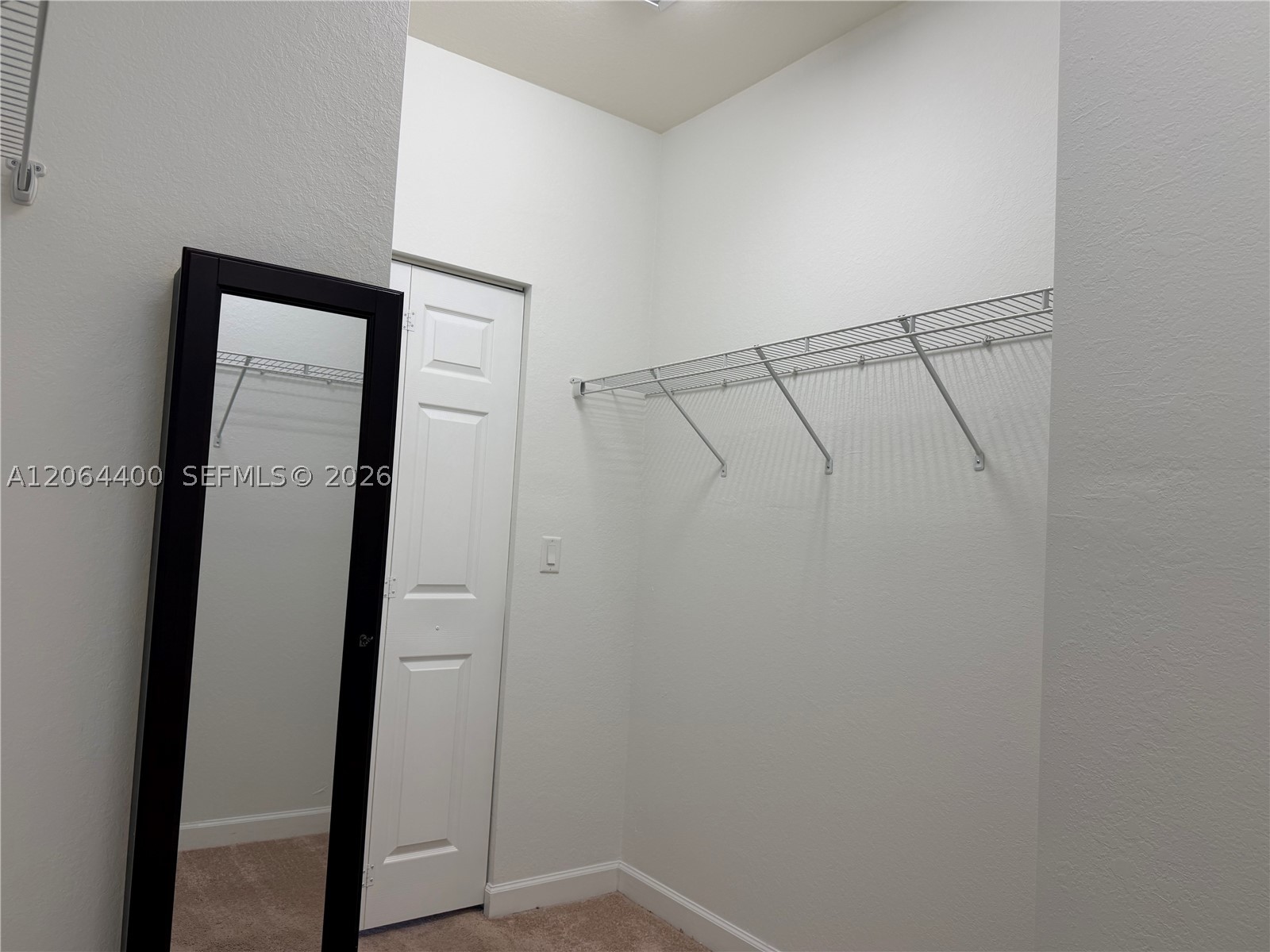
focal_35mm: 24
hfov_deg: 71.6
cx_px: 635
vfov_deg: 56.8
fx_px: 881
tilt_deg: +3.4
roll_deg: -3.3
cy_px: 476
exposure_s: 1/120
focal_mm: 6.76
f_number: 1.78
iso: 100
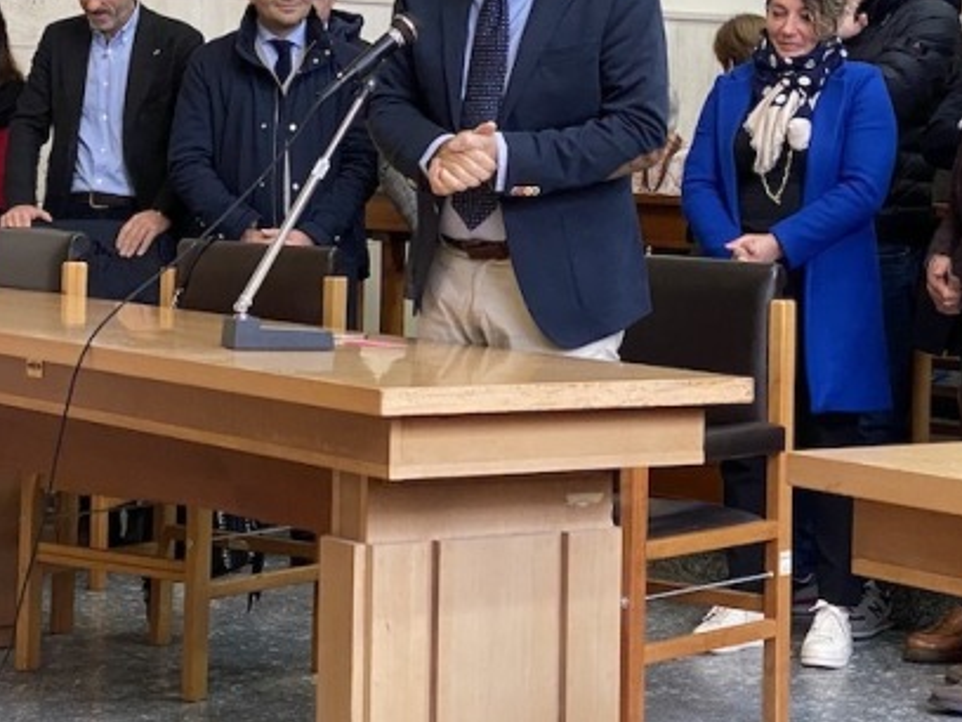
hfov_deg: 19.2
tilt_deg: -1.8
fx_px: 2835
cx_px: 354
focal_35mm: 102
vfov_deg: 14.5
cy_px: 186
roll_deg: -1.1
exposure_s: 1/50
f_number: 2
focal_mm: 6
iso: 200
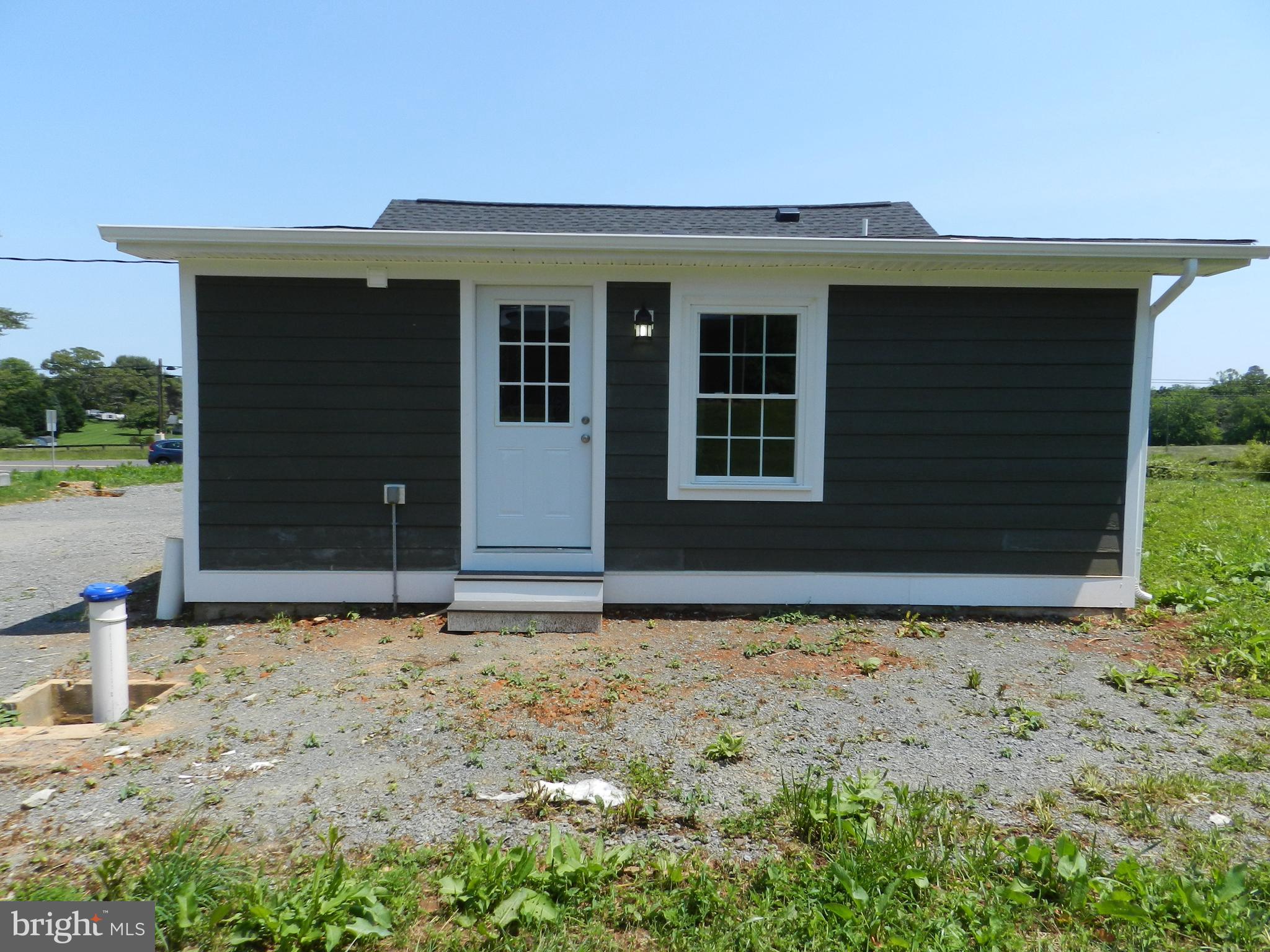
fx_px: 844
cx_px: 635
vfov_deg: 58.9
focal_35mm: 23
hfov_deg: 73.9
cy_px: 476
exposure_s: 1/800
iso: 160
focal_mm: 4
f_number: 4
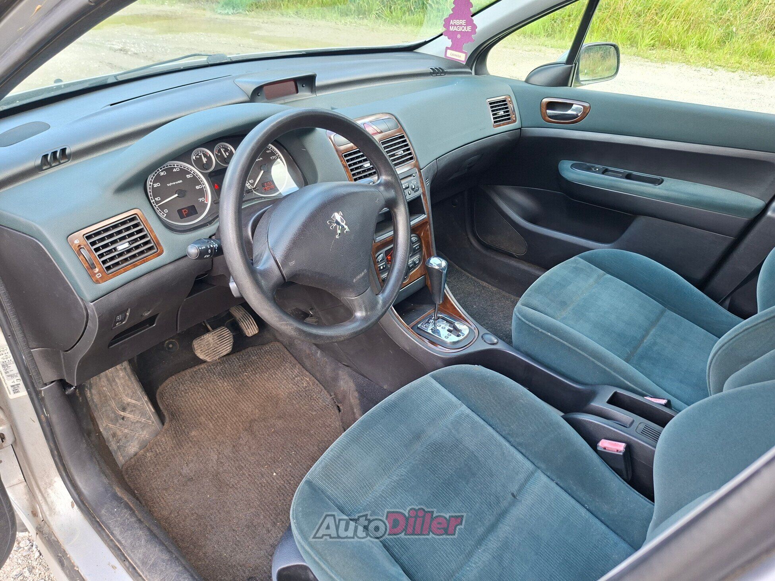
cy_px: 290
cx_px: 388
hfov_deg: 73.9
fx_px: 515
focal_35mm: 23
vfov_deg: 58.9
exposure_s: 1/100
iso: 50
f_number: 1.8
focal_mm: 5.54
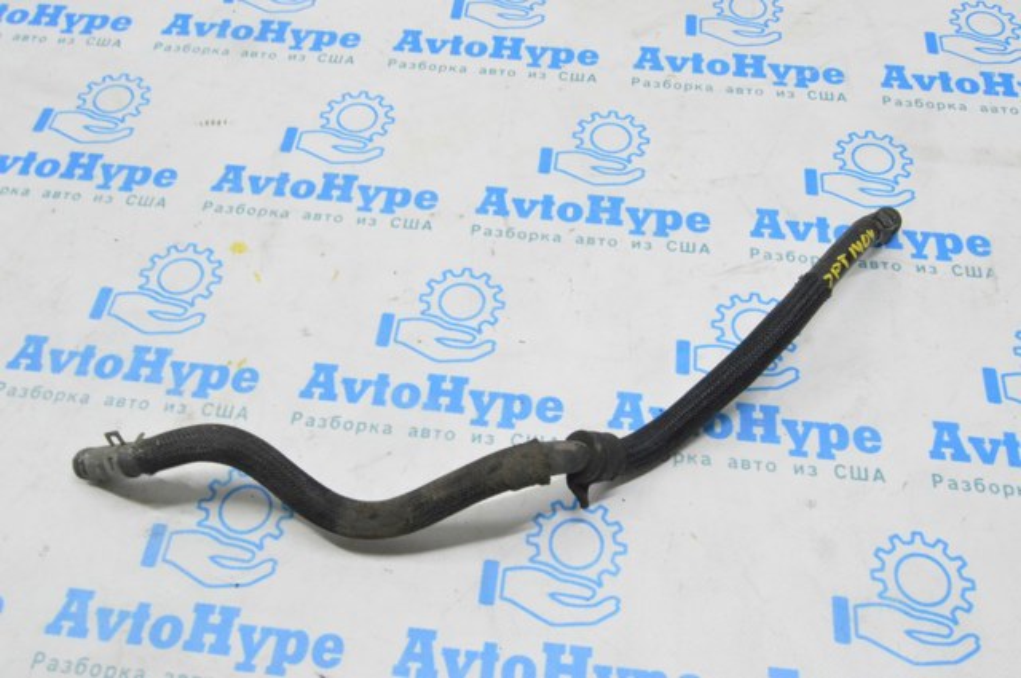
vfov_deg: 38.3
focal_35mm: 34
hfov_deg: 55.2
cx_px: 510
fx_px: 977
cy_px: 339
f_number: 20
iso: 6400
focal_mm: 23
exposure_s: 1/20
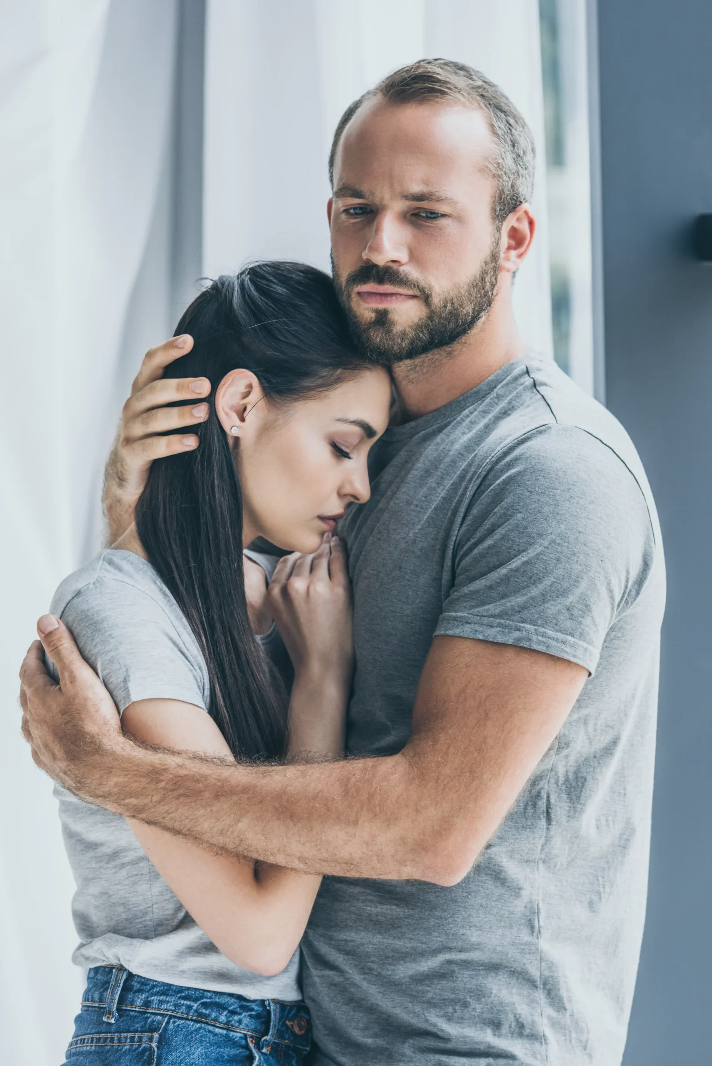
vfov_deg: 15.2
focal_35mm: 135
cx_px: 356
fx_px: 4001
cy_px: 533
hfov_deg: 10.2
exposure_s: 1/200
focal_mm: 135
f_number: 5
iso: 320
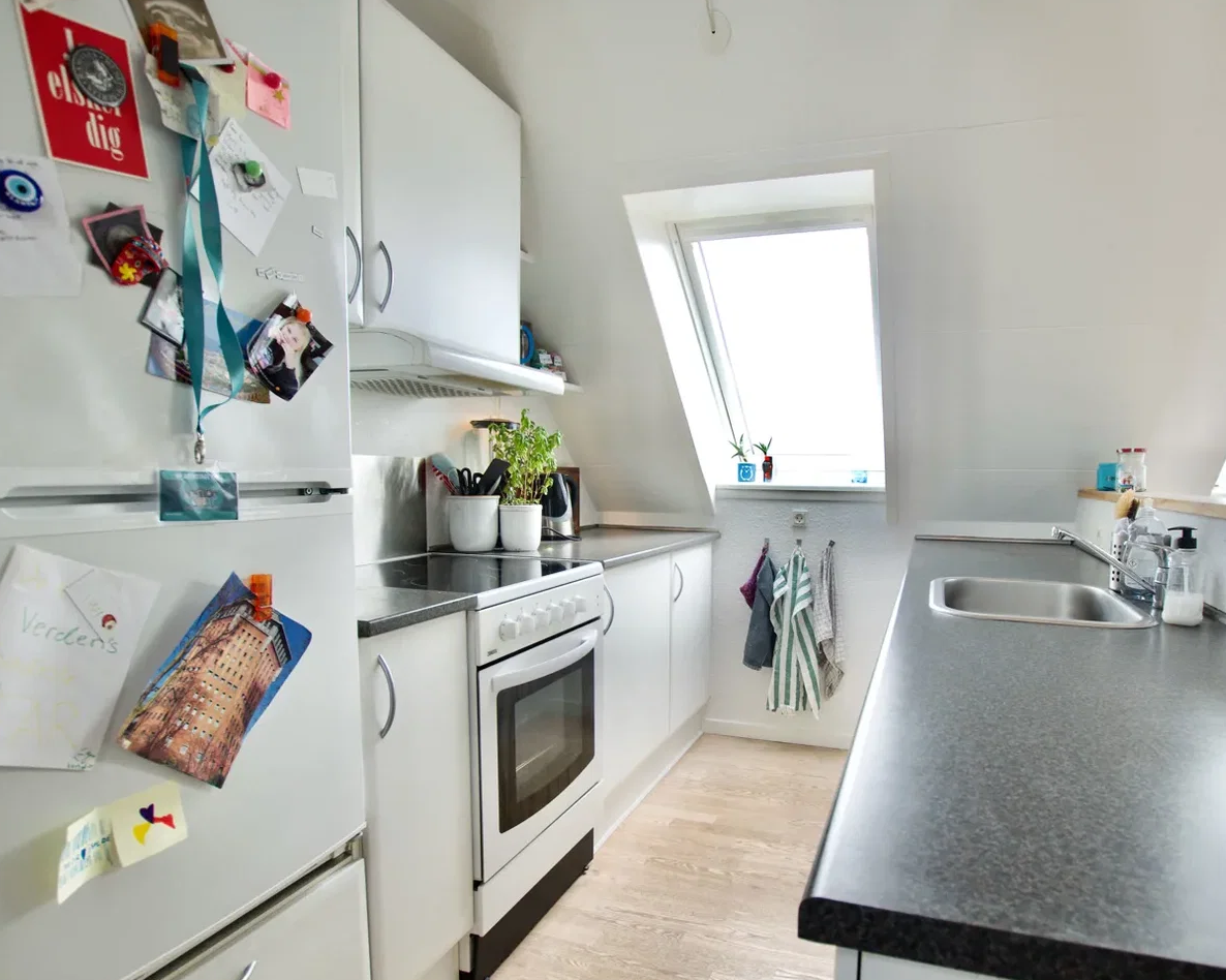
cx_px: 706
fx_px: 689
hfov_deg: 82.7
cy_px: 538
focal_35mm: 19
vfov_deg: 70.6
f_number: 5.6
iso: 400
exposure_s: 1/100
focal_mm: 10
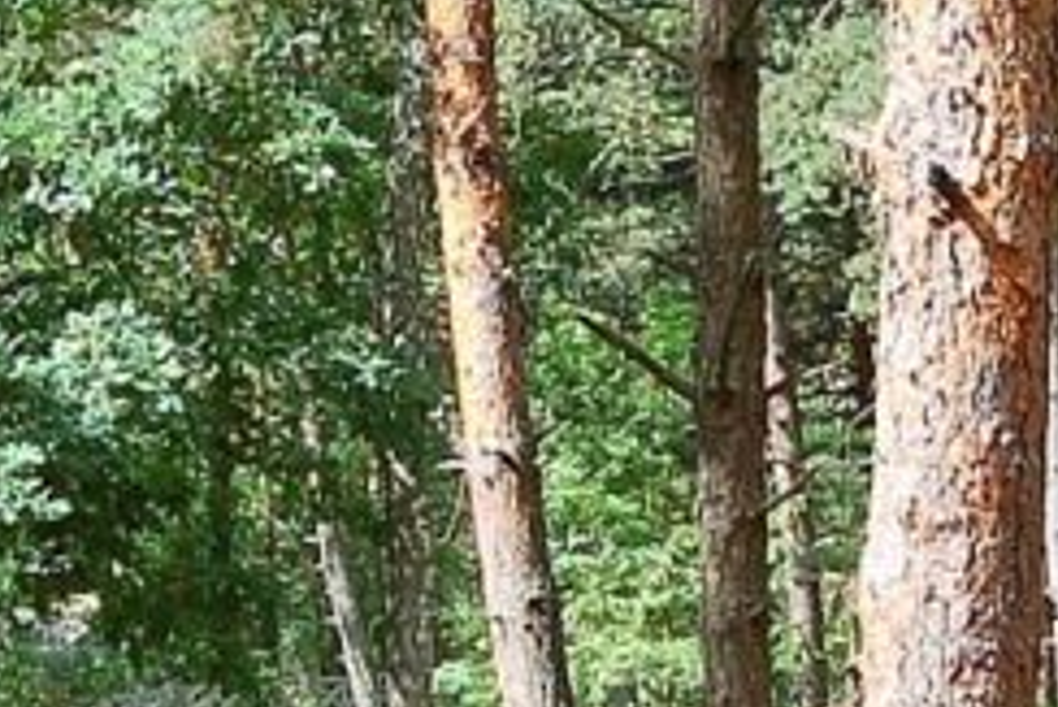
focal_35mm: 126
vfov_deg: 10.5
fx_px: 3705
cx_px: 1756
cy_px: 1063
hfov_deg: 14.7
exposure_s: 1/200
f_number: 5.6
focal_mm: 20
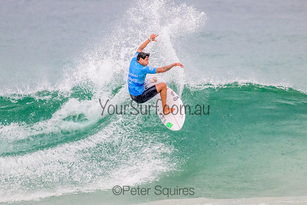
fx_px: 8109
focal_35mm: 951
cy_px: 99
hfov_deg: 2.2
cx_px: 155
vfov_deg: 1.4
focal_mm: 800
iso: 7200
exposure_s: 1/2000
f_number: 11
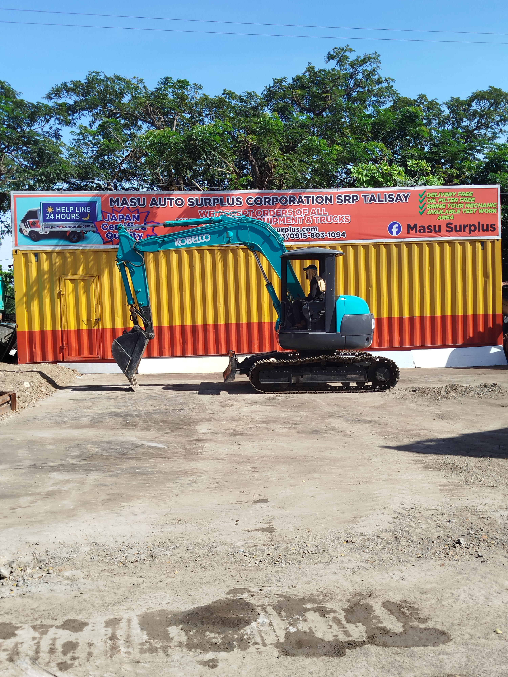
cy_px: 338
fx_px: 744
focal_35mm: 38
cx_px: 254
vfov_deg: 49.0
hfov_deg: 37.7
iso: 50
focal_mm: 5.31
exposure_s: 1/805
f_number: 1.7
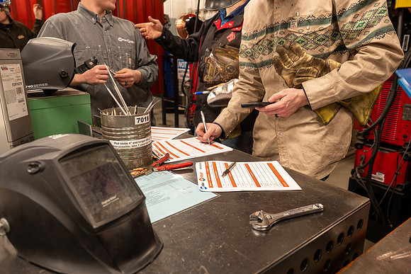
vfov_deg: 46.4
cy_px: 137
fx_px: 320
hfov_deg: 65.5
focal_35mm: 28
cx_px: 206
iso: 1000
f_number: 4.5
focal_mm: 28
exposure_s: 1/100
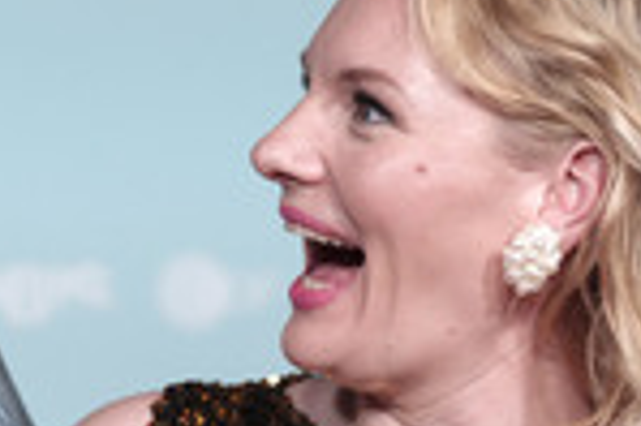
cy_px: 198
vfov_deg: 5.4
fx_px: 4482
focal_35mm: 252
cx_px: -6
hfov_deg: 8.1
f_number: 3.5
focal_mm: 83
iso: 500
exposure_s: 1/160
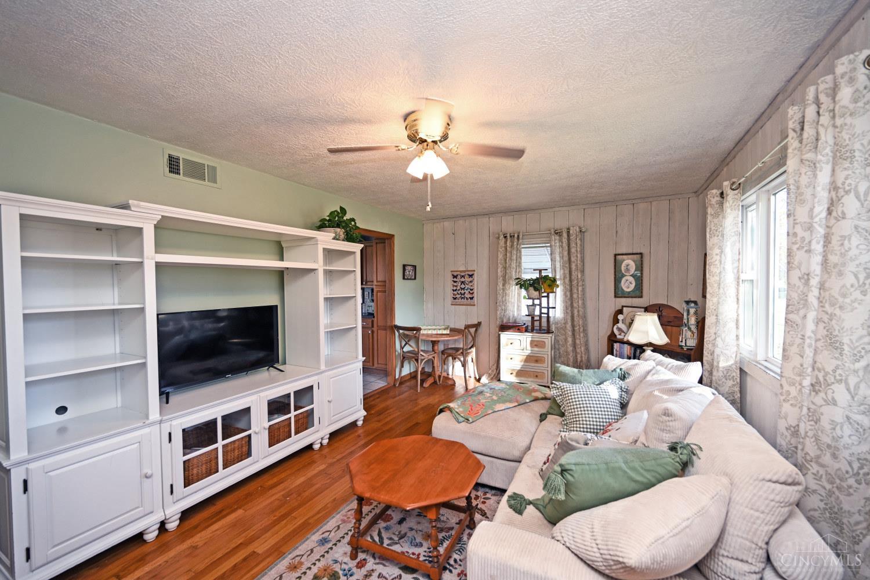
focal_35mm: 14
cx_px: 435
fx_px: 338
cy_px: 290
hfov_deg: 104.3
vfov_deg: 81.2
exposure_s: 1/60
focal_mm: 14
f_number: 4
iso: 280
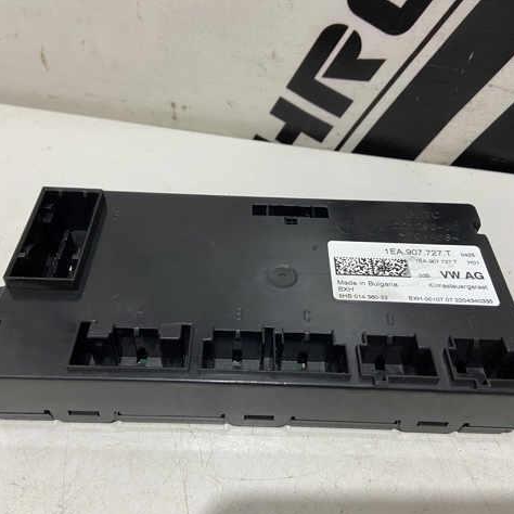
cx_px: 258
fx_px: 521
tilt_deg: -48.3
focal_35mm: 31
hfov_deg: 52.5
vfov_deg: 52.5
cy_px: 259
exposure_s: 1/50
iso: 160
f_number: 1.8
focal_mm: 4.25
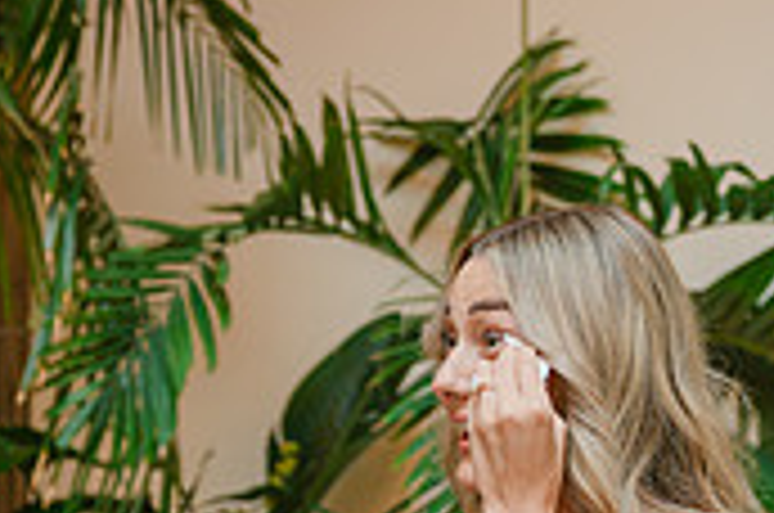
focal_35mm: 112
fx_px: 2404
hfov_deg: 18.3
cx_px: 428
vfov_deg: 11.8
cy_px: 684
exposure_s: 1/250
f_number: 2.8
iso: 1000
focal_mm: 42.7
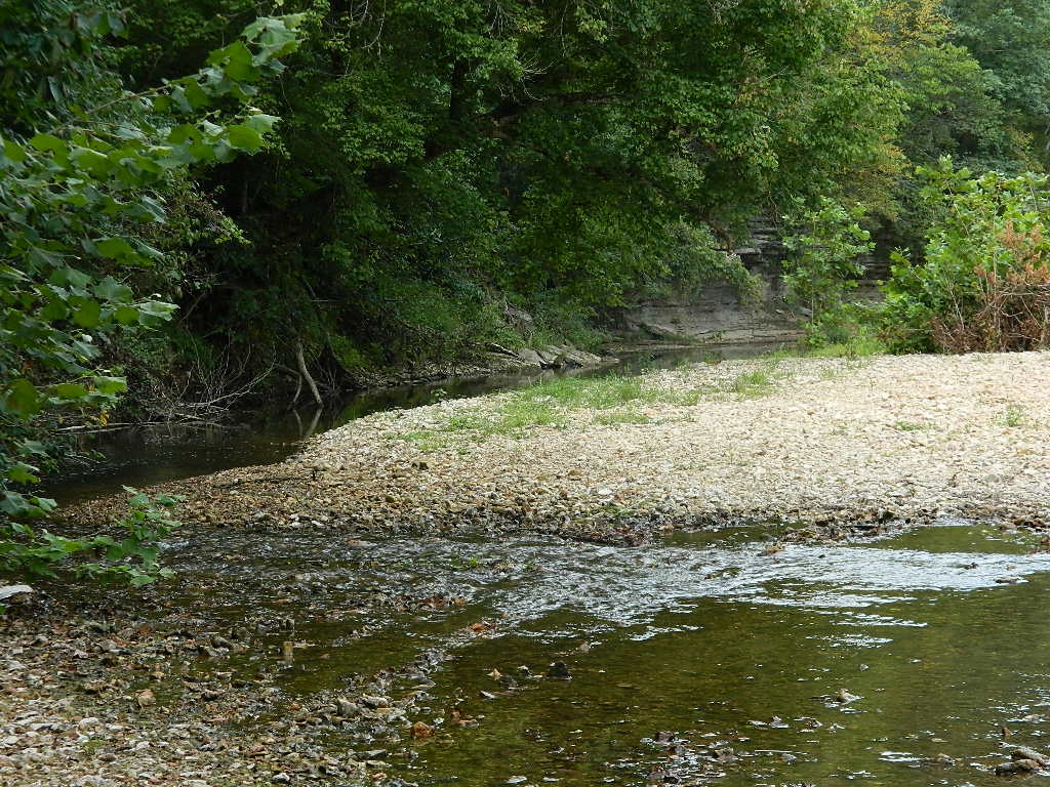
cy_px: 394
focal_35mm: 84
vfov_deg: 17.6
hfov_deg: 23.3
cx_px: 525
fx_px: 2548
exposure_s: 1/60
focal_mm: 15.1
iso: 80
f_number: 4.2
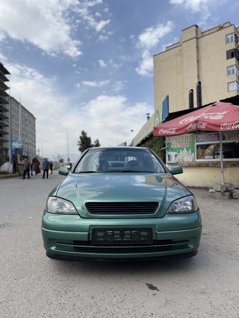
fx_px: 221
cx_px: 120
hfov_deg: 56.8
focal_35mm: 24
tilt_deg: +1.9
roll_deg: +1.2
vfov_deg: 71.6
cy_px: 159
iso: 80
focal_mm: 6.76
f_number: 1.78
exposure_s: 1/4975
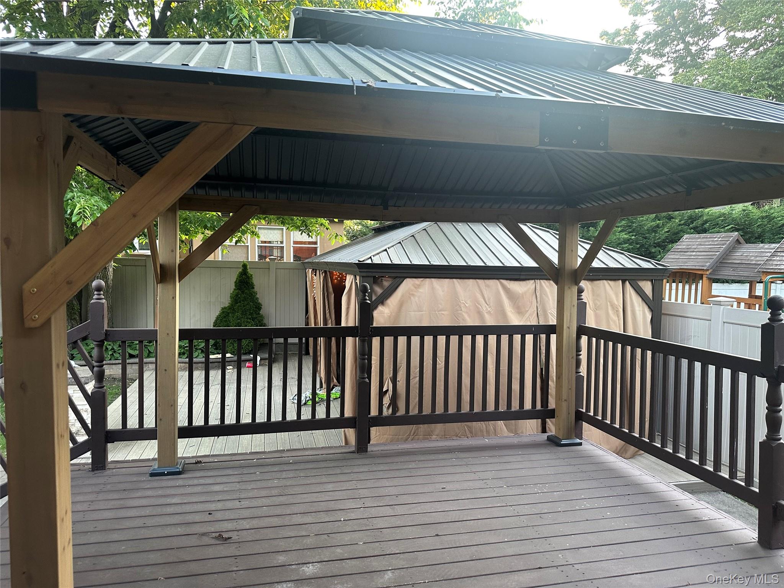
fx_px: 544
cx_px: 392
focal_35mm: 24
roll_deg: -0.4
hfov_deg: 71.6
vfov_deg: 56.8
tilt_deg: -4.6
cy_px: 294
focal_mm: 6.86
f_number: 1.78
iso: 250
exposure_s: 1/70
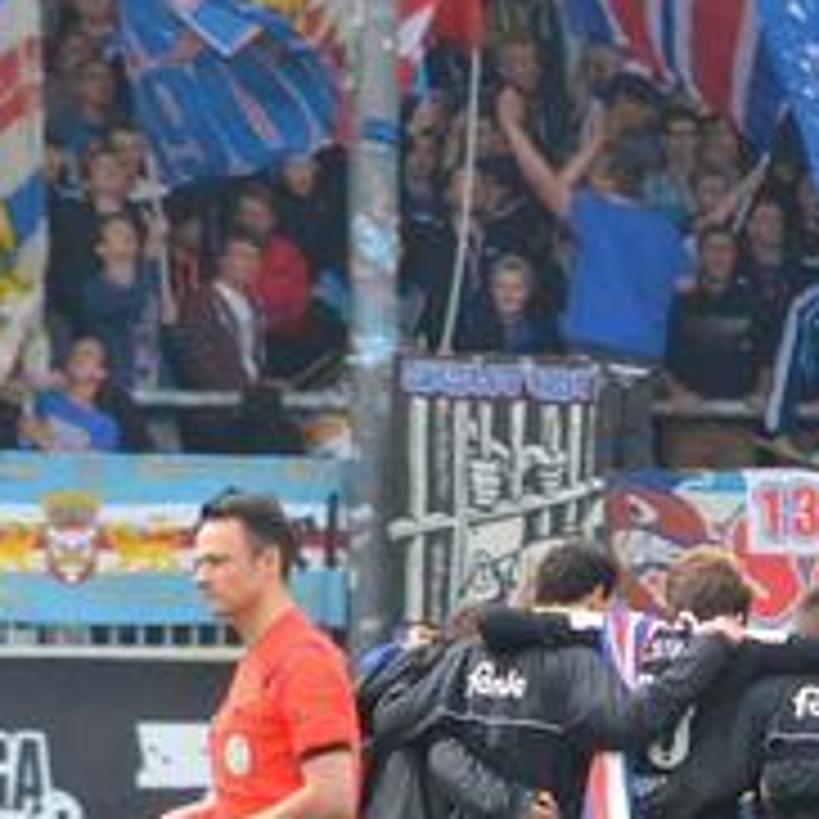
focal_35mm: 680
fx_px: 18202
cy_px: 562
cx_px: 796
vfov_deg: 2.6
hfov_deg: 2.6
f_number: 4
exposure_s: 1/1000
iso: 400
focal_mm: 170
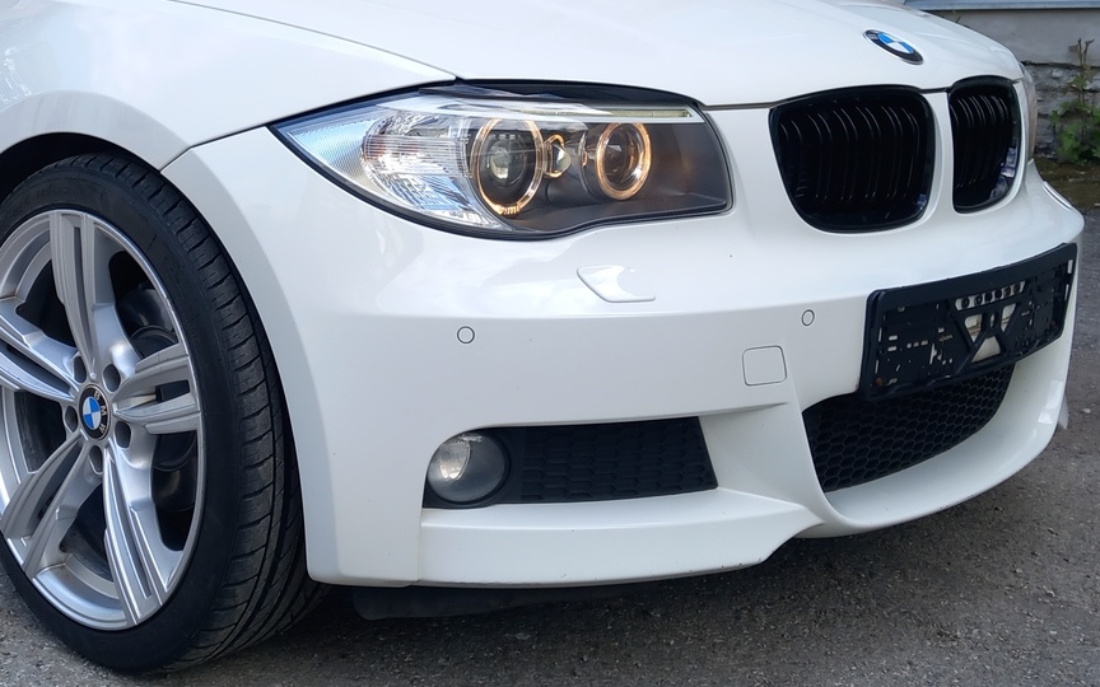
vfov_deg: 23.9
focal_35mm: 53
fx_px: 1589
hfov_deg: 37.6
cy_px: 94
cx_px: 323
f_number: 1.8
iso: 20
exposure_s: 1/111
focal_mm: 4
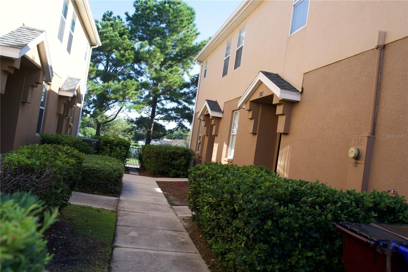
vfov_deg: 40.0
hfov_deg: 57.2
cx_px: 204
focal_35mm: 33
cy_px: 136
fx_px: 374
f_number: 6.3
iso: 100
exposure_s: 1/100
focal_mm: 33
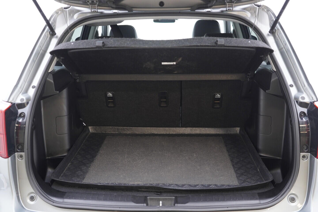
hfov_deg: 53.1
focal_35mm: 36
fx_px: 318
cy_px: 106
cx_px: 159
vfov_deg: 36.9
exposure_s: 1/40
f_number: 2.8
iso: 400
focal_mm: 24
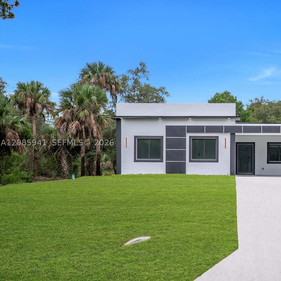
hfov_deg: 41.5
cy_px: 142
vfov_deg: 42.8
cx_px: 214
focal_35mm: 39
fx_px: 358
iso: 100
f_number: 7.1
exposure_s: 1/200
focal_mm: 20
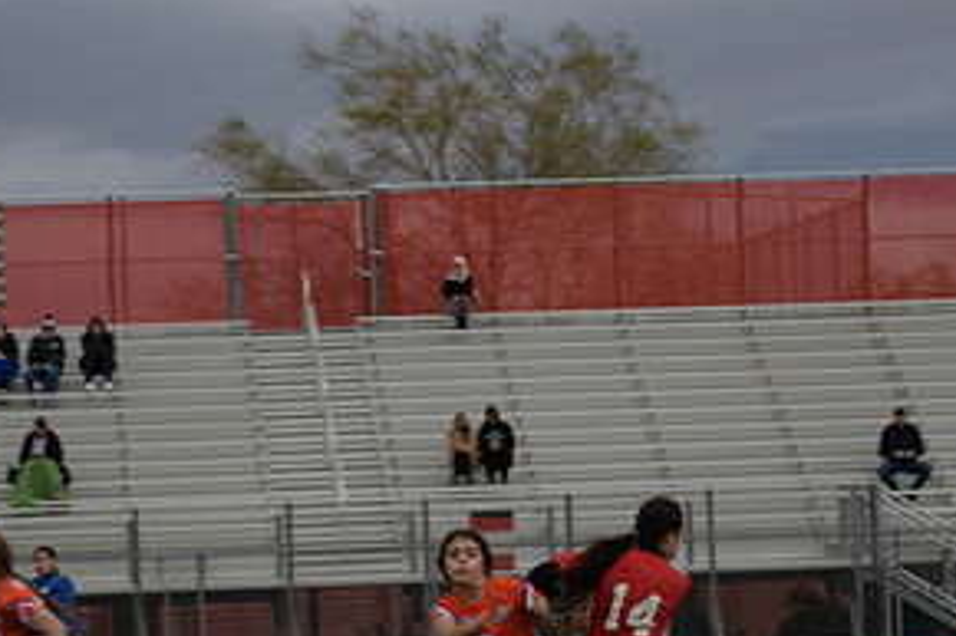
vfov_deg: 6.1
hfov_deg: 9.2
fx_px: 5945
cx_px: 435
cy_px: 601
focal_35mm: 224
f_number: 2.8
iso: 64
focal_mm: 112
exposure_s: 1/200
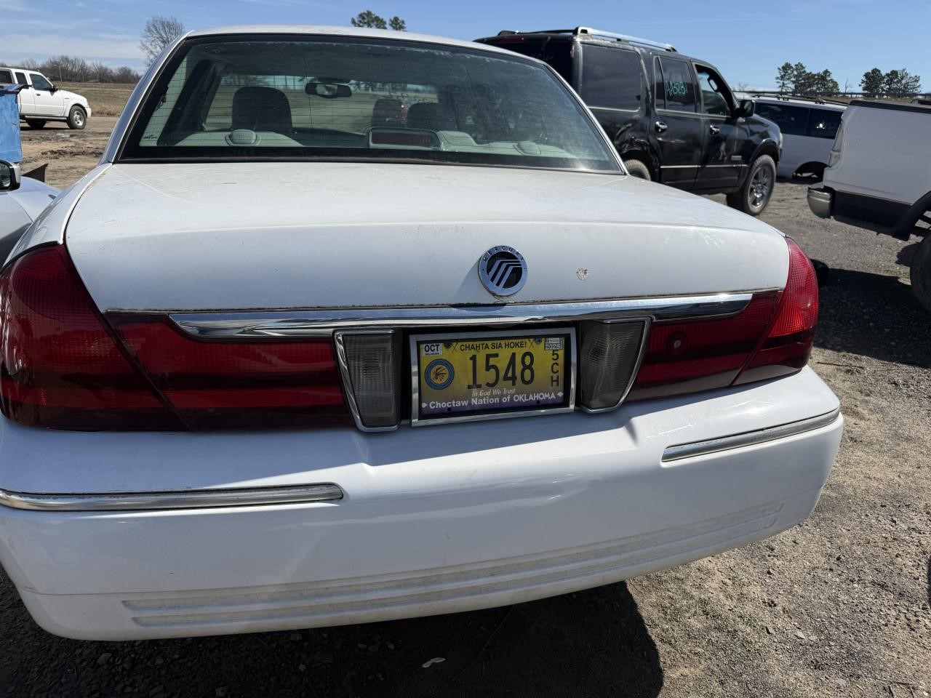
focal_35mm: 24
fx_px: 645
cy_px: 349
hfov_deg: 71.6
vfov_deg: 56.8
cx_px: 466
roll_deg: -2.2
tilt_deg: -18.7
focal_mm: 6.76
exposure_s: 1/8130
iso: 80
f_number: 1.78
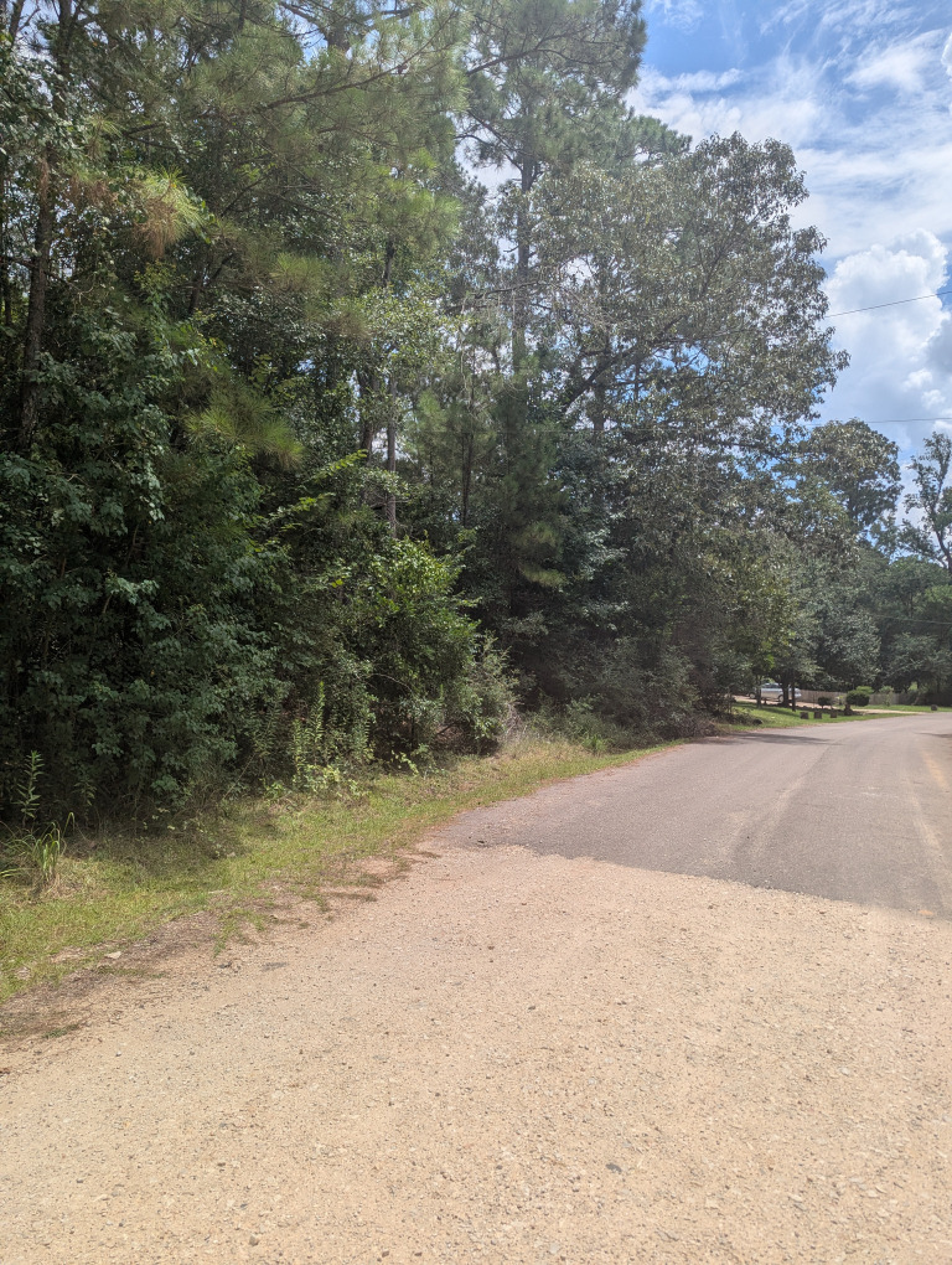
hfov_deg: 56.9
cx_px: 476
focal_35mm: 24
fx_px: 878
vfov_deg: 71.5
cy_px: 632
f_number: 1.85
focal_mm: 6.81
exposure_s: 1/2358
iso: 44
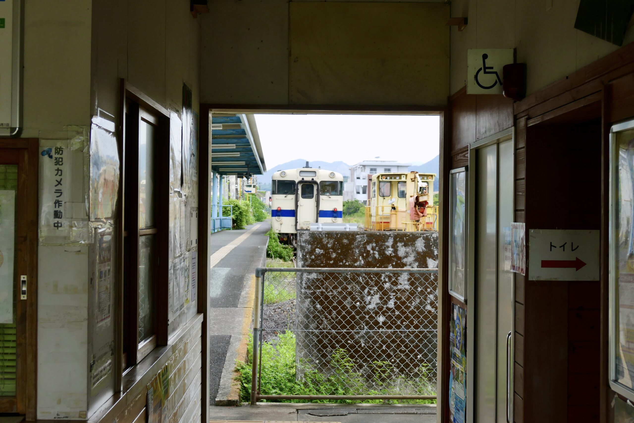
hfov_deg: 41.1
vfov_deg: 28.1
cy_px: 212
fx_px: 845
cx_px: 317
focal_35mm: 48
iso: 125
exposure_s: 1/250
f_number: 3.3
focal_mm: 17.54
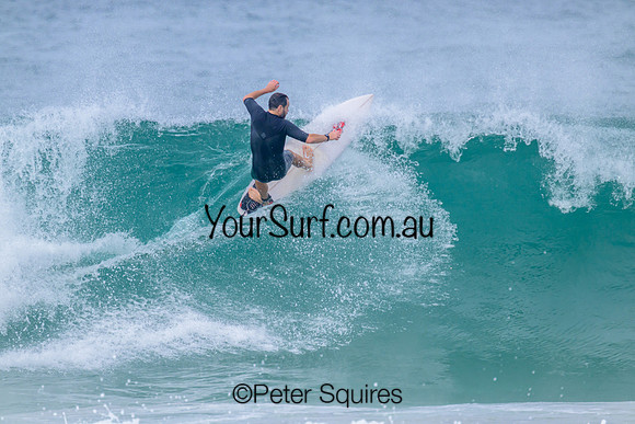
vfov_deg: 1.7
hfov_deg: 2.6
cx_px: 318
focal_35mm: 800
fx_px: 14114
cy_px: 212
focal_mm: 800
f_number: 11
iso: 1100
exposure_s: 1/2000
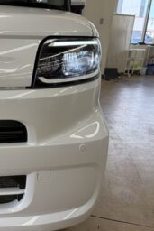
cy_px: 115
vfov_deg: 51.9
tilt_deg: -17.6
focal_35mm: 37
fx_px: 237
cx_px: 6
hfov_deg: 33.4
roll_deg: -0.9
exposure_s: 1/206
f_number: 1.6
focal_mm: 5.96
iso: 40
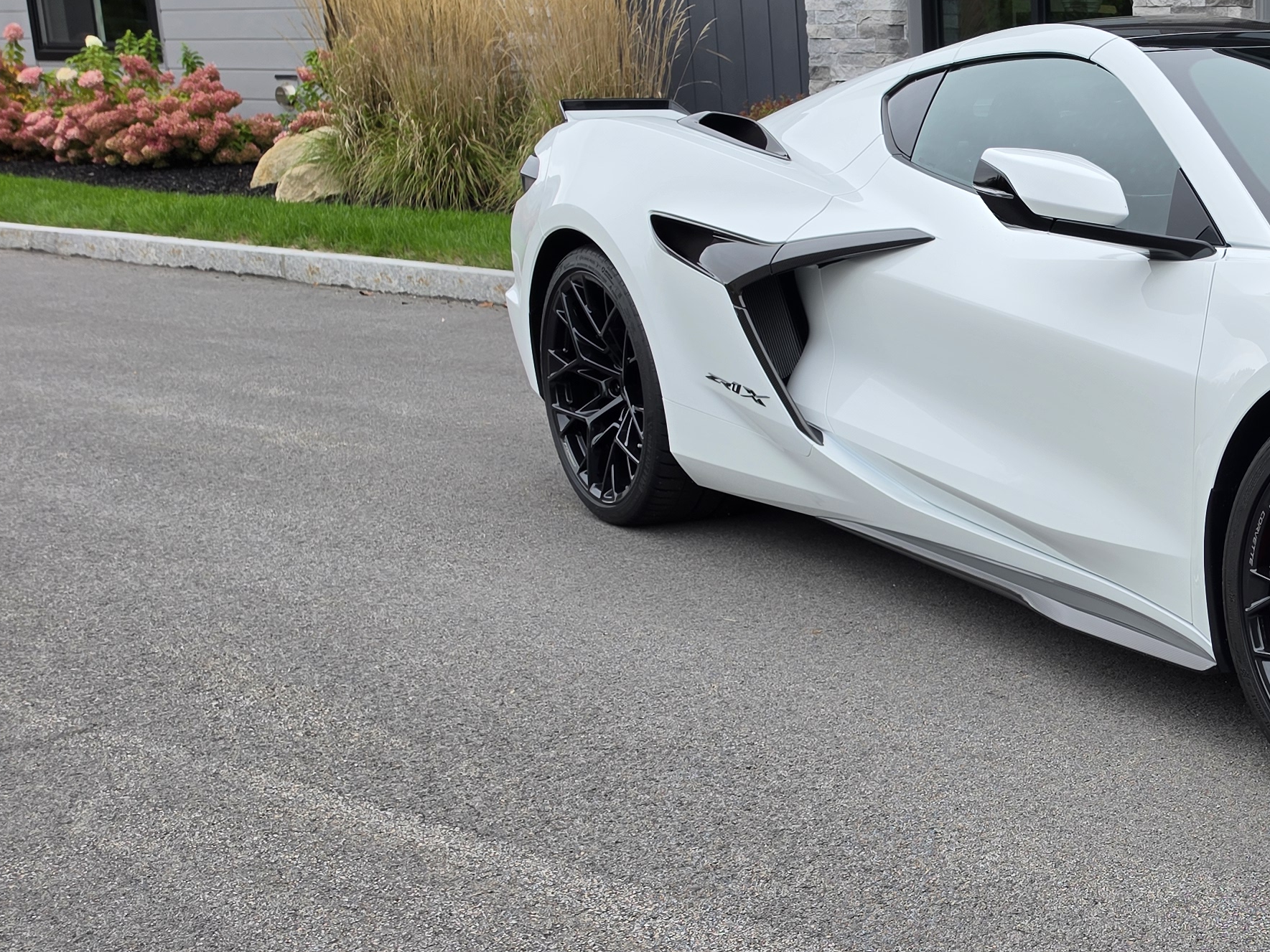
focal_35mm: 52
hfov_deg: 33.2
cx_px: 1322
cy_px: 624
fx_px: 1908
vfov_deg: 27.9
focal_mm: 6.5
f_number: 1.4
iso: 10
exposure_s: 1/193
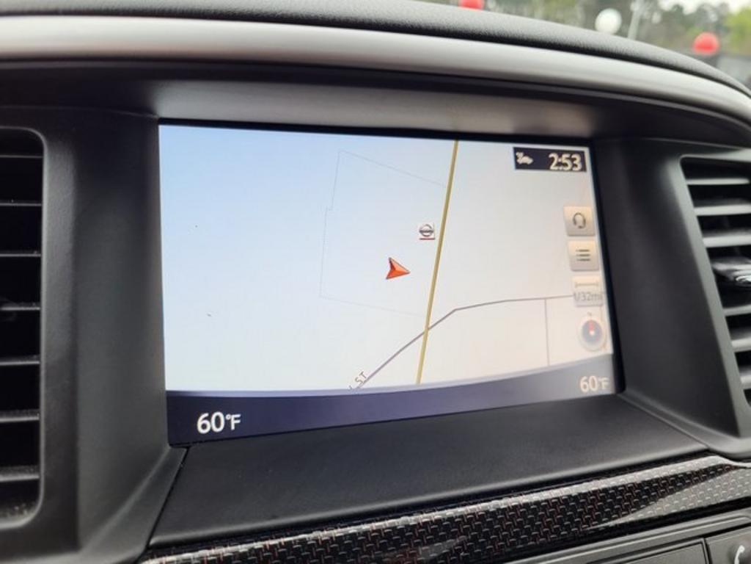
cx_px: 376
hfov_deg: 67.3
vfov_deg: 53.1
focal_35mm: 26
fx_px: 564
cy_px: 282
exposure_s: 1/150
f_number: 1.8
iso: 80
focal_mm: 5.4
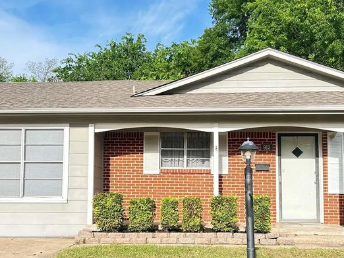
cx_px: 150
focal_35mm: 51
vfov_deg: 28.5
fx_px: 507
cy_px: 155
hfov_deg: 37.4
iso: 50
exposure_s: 1/1058
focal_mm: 5.7
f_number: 1.5
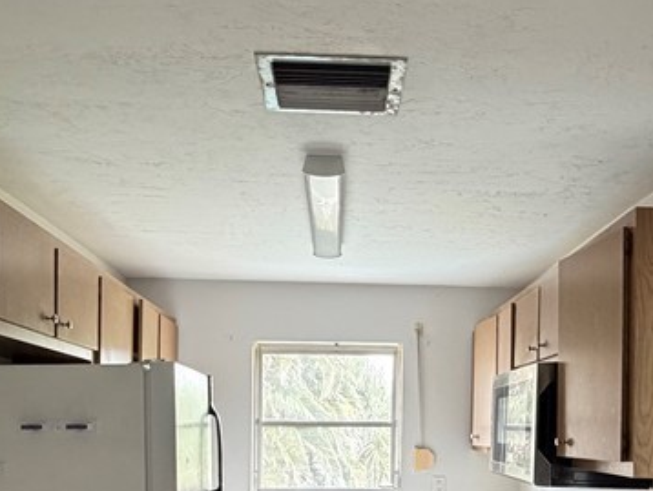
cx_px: 374
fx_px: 755
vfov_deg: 34.0
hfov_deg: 46.6
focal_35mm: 40
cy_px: 445
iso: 320
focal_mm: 2.22
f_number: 2.2
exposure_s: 1/80
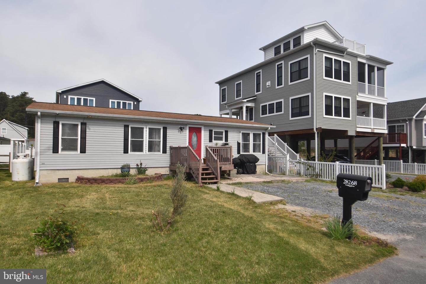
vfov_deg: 56.1
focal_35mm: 22
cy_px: 142
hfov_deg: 77.3
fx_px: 266
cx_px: 213
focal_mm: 15
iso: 100
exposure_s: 1/200
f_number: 11
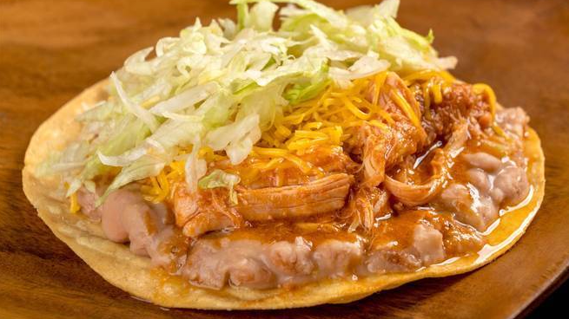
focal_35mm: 211
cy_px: 151
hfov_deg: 10.2
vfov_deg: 5.8
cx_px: 284
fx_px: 3183
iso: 100
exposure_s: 1/160
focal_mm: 200
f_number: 8
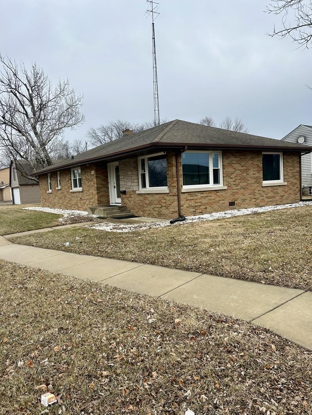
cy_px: 208
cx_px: 156
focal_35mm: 26
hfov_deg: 53.1
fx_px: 312
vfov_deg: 67.3
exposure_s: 1/1511
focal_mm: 5.7
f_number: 1.5
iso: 50
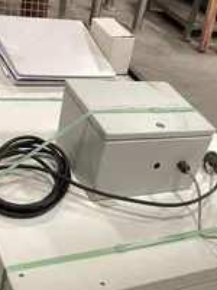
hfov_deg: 28.0
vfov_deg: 35.3
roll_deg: -19.3
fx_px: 435
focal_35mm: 52
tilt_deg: -40.3
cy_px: 242
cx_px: 120
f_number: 1.6
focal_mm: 4.2
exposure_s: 1/60
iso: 500
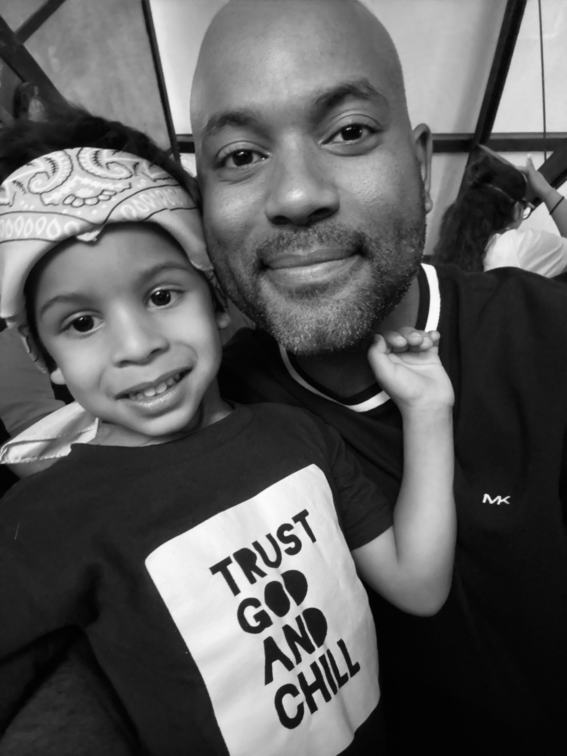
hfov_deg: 58.9
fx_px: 502
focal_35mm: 23
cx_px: 284
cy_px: 378
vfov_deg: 73.9
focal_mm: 2.69
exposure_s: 1/20
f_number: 1.9
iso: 640
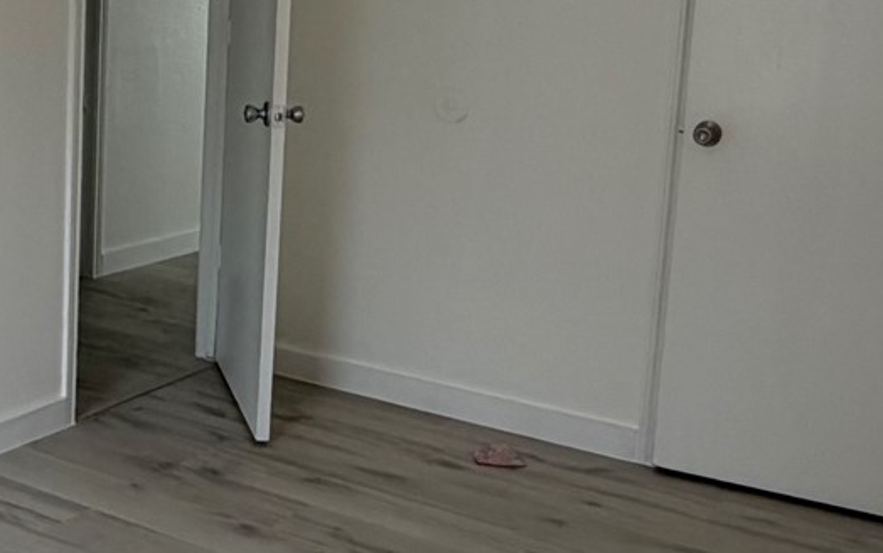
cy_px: 164
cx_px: 140
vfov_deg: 22.3
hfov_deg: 33.7
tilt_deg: -9.5
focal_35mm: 58
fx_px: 1396
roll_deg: -1.1
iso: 100
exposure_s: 1/121
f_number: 2.2
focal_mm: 2.22
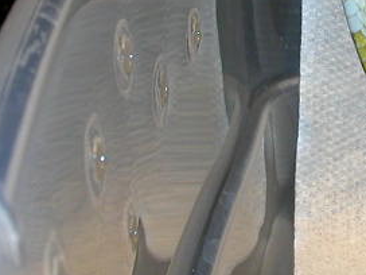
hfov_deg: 19.1
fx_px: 1068
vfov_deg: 14.5
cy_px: 30
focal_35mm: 101
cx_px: 332
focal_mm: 6.6
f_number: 4.8
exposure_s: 1/30
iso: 100
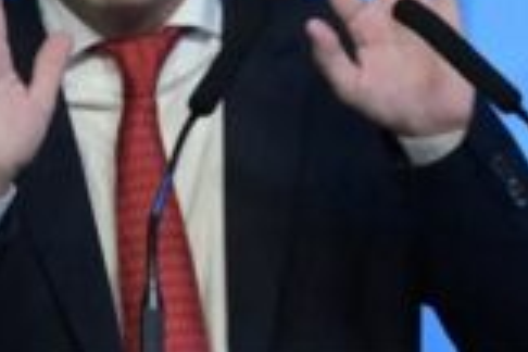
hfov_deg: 13.1
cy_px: 91
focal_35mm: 156
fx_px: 2288
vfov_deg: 8.8
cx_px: 91
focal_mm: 60
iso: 400
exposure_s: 1/60
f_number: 3
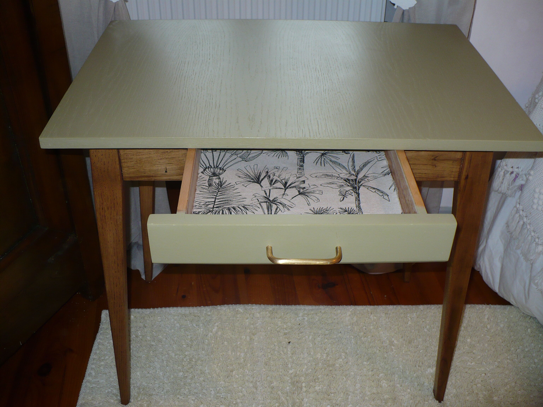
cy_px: 204
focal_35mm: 37
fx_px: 580
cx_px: 272
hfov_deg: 50.1
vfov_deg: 38.7
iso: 100
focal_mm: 6.1
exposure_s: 1/30
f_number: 2.8
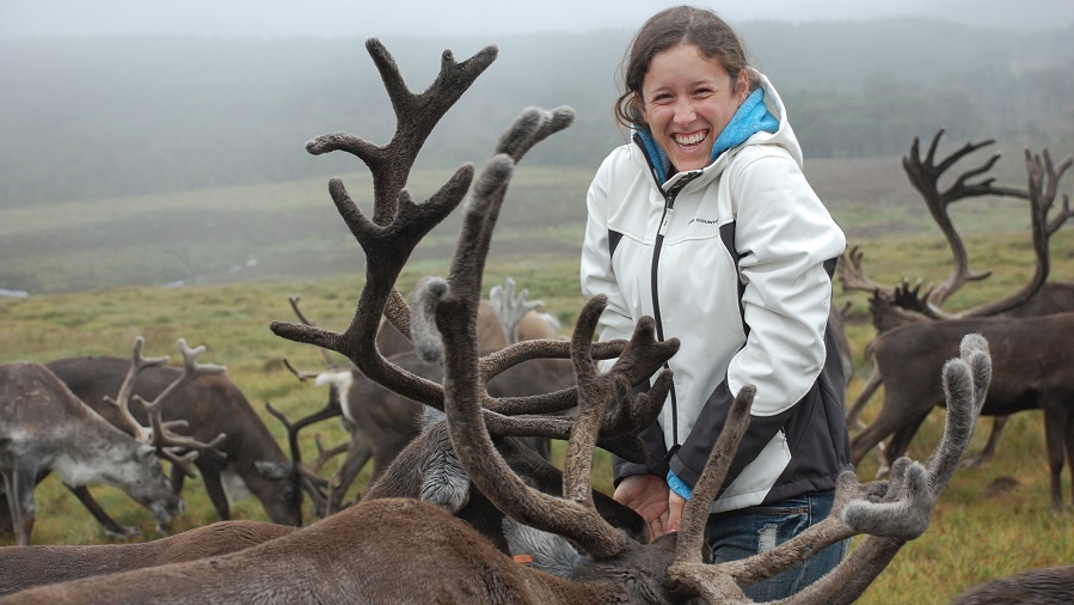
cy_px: 310
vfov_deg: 14.7
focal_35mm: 82
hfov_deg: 25.9
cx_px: 538
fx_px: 2336
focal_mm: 52
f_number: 5.6
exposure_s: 1/125
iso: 360
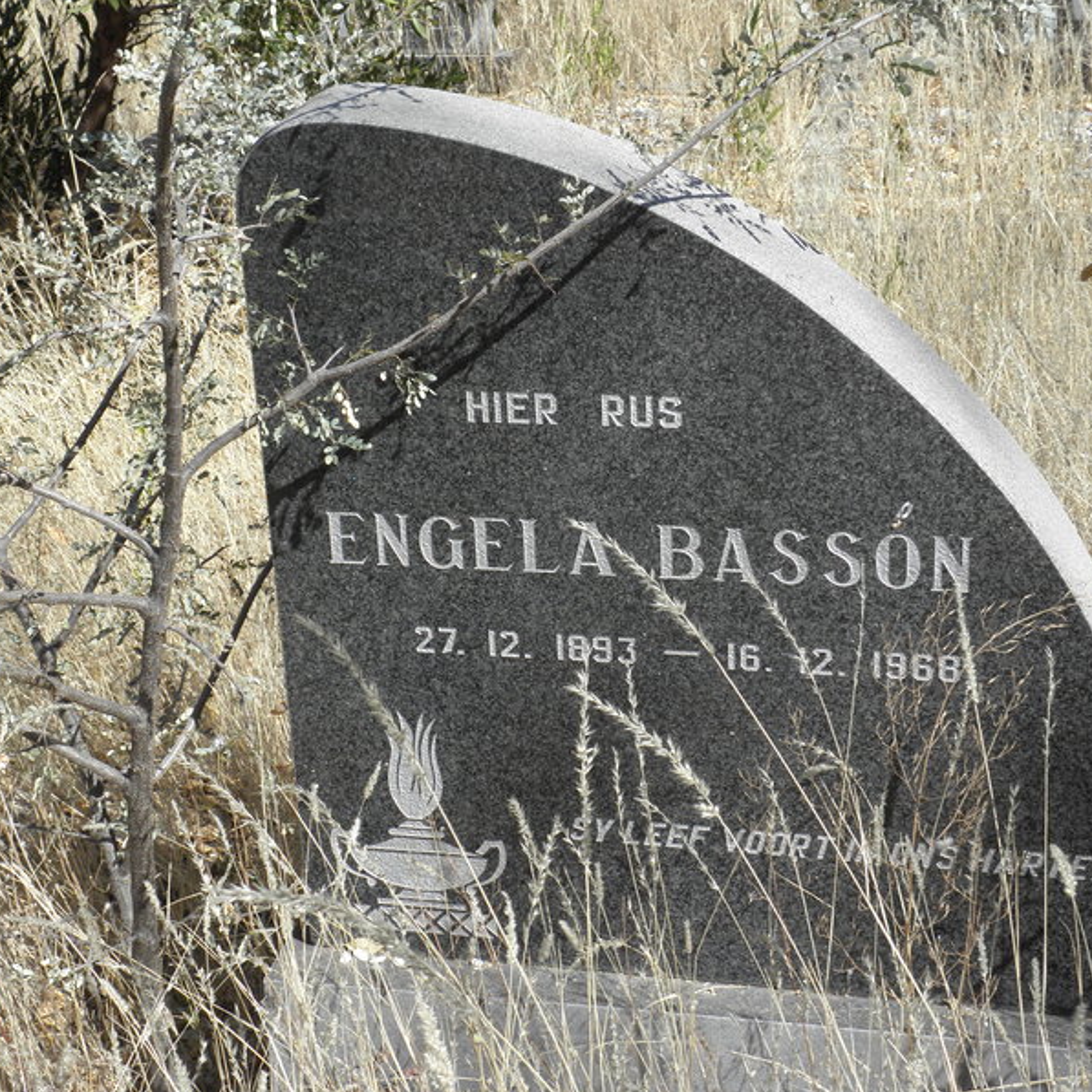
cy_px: 547
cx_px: 474
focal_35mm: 58
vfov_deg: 29.6
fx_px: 2070
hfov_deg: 29.5
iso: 64
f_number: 5.6
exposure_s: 1/160
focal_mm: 8.87
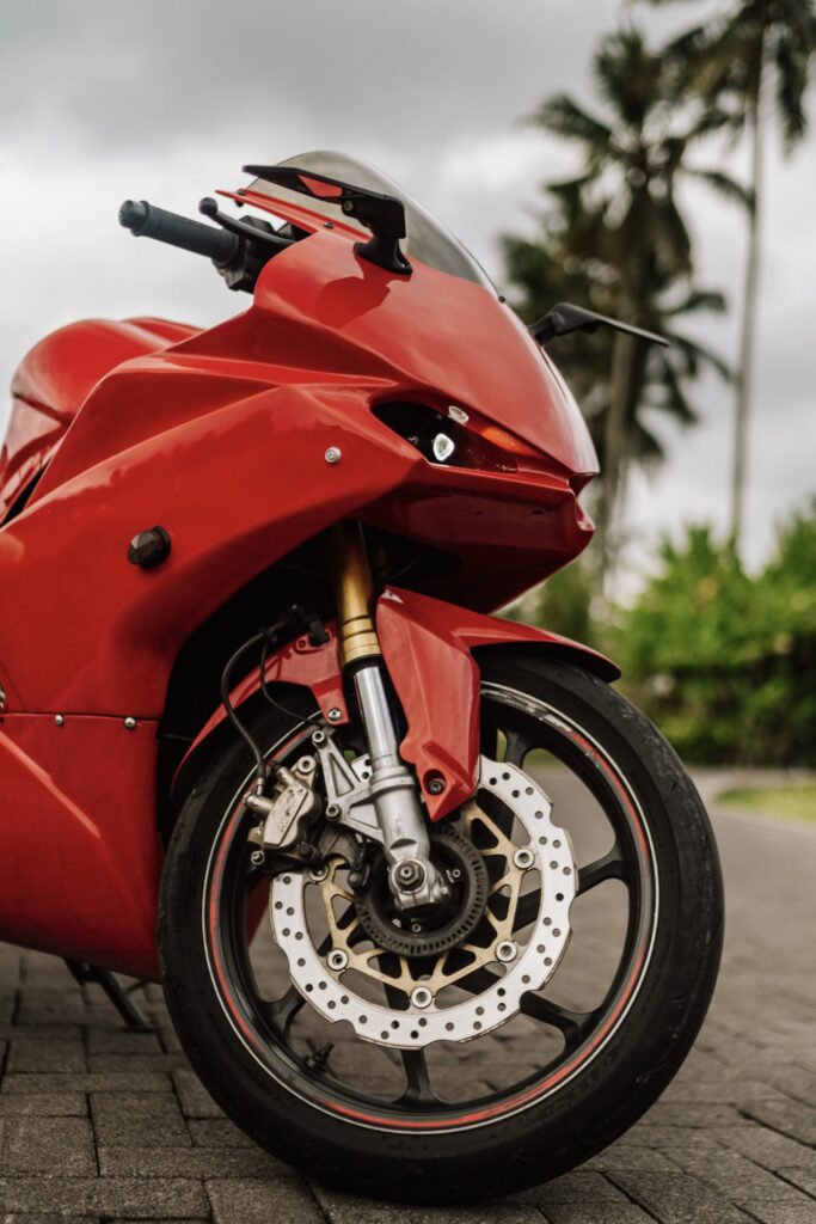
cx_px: 408
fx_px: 1190
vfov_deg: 54.4
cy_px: 612
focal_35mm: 35
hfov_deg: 37.9
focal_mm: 35
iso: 200
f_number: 1.4
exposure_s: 1/320
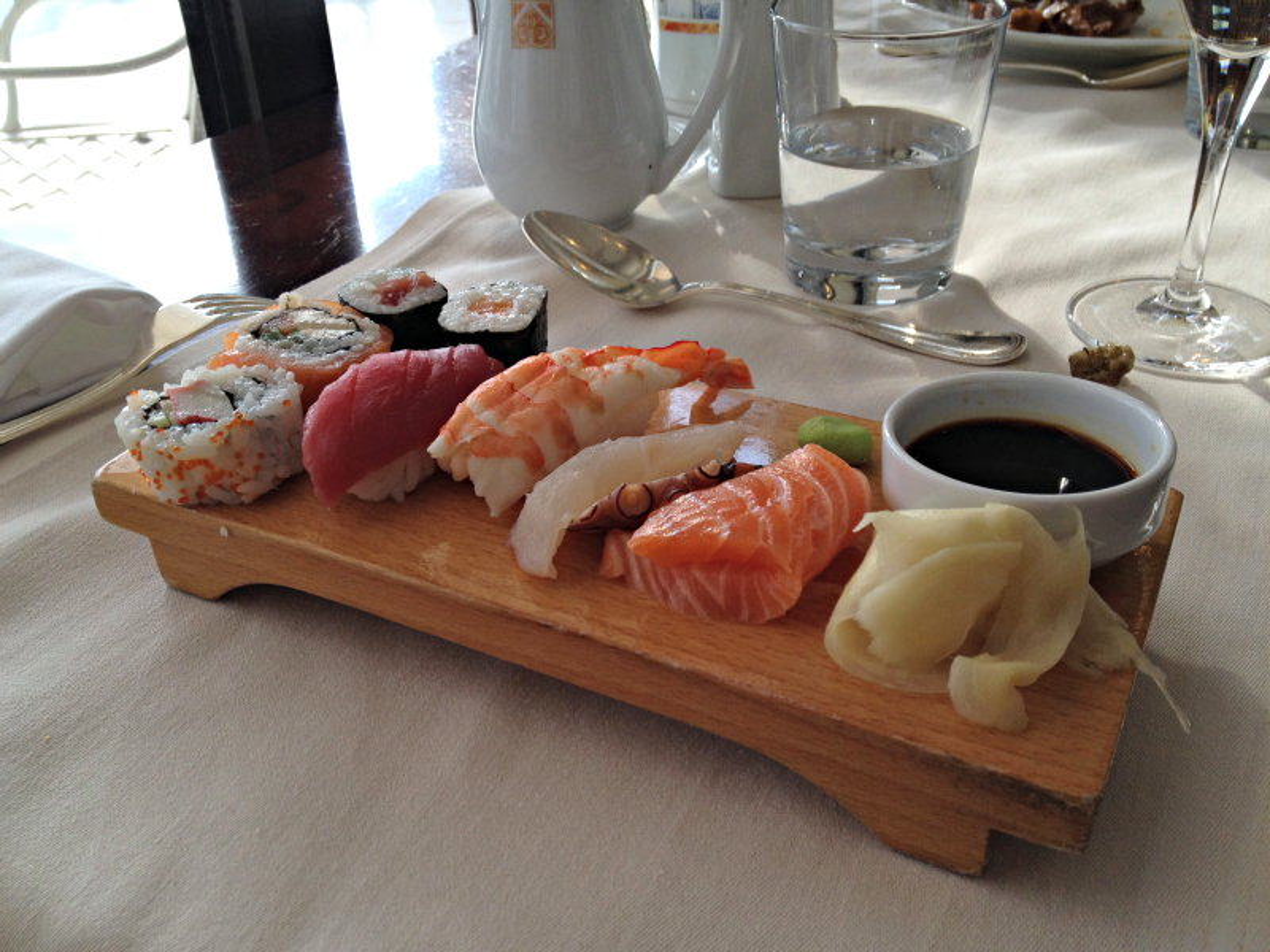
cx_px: 635
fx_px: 1284
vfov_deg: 40.7
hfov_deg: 52.6
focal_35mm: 35
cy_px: 476
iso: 50
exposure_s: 1/120
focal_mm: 4.28
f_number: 2.4
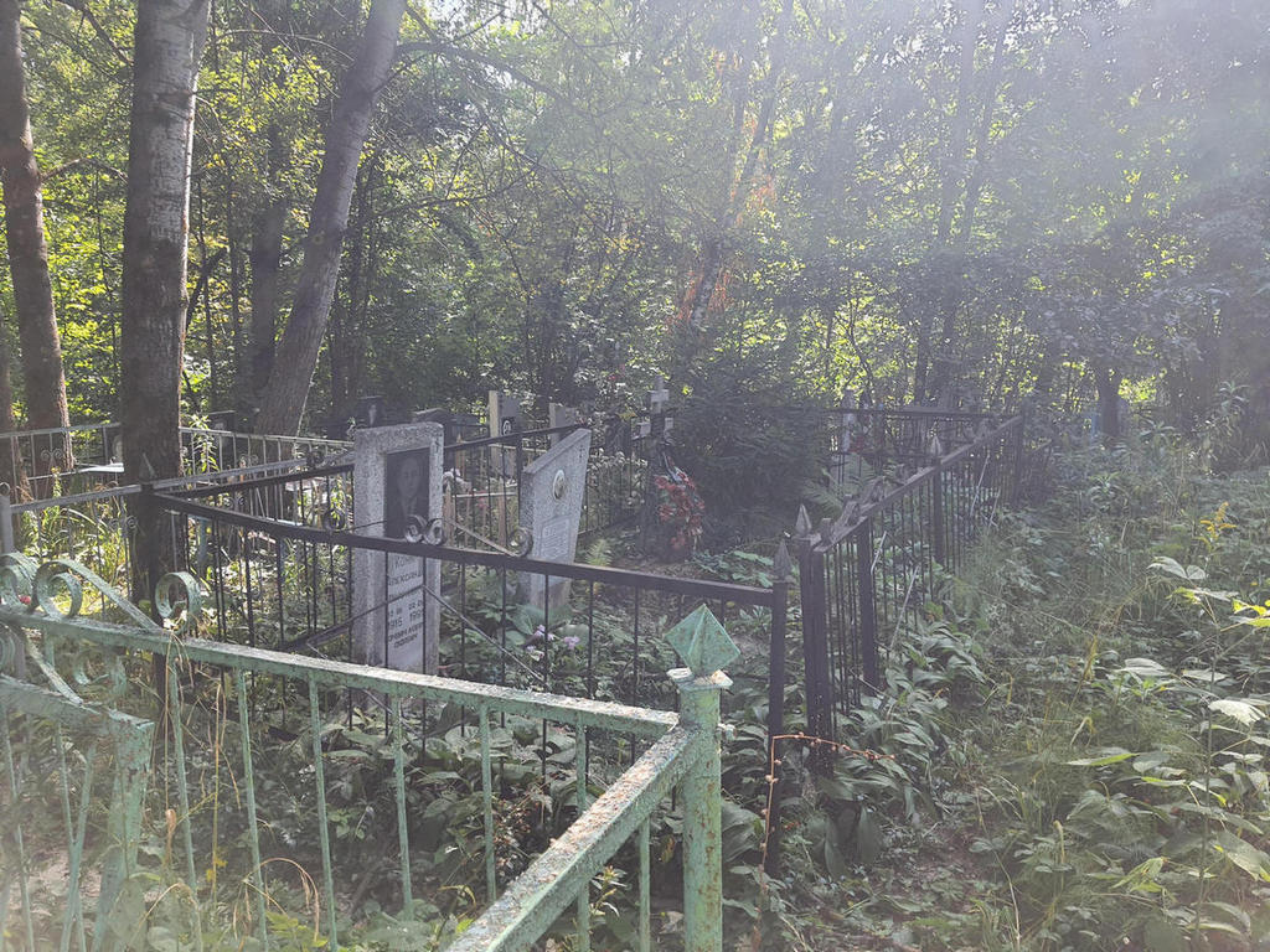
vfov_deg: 53.1
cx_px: 635
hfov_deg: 67.3
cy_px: 476
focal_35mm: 26
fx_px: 954
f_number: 1.7
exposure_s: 1/211
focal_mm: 4.32
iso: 50
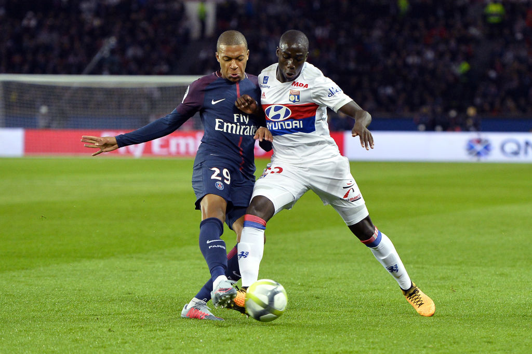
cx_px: 266
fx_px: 2216
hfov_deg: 13.7
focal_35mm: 150
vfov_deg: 9.1
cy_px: 177
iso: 4000
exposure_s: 1/2000
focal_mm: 150
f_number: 3.5
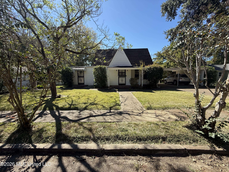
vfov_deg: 85.7
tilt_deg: -4.8
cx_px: 114
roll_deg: -0.1
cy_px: 86
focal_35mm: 14
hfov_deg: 102.1
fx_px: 93
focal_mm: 2.22
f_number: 2.2
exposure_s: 1/789
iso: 50
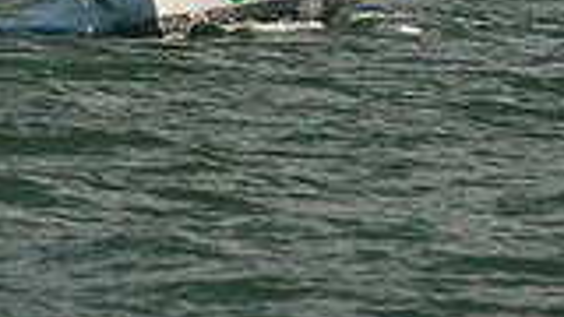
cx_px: 23
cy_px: -638
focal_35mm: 440
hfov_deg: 4.9
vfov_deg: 2.7
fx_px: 6580
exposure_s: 1/800
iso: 280
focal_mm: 116
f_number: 5.6
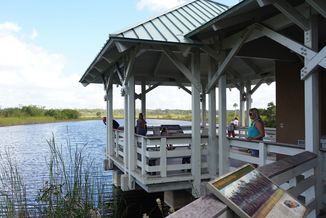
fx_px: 290
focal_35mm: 32
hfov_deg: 58.7
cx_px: 163
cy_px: 109
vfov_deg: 41.1
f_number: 8
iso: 100
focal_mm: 32
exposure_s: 1/100
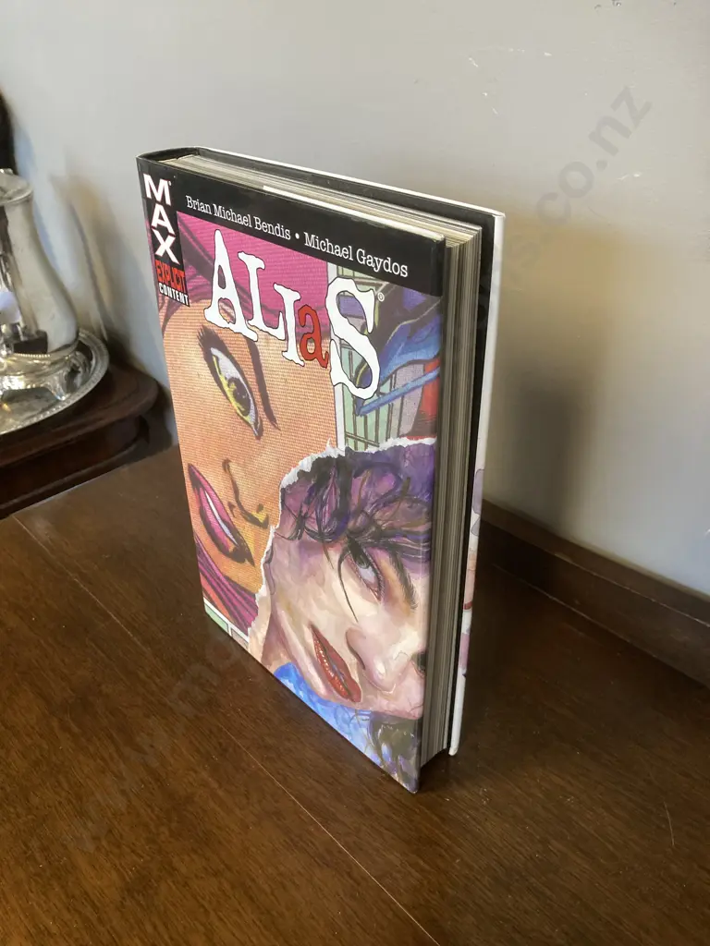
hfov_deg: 49.7
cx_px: 355
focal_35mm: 28
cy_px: 473
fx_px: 766
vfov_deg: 63.4
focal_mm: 3.99
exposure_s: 1/60
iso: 250
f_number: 1.8
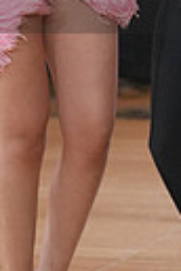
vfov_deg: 5.2
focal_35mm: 397
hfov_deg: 3.5
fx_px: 2994
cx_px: 188
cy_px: -36
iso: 2500
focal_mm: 88
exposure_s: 1/500
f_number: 3.5
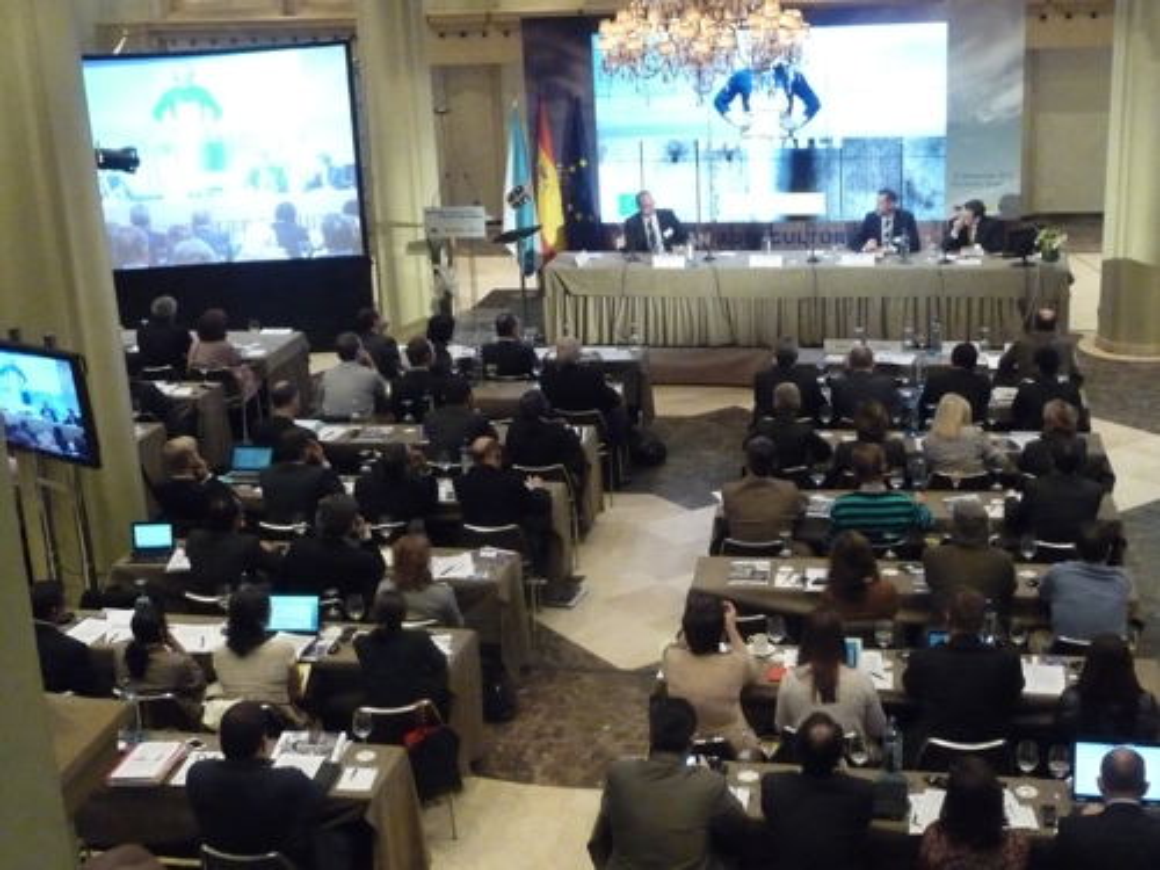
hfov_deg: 38.9
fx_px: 1642
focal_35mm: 49
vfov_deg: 29.7
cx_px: 580
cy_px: 435
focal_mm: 6.3
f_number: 3.8
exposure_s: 1/30
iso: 800
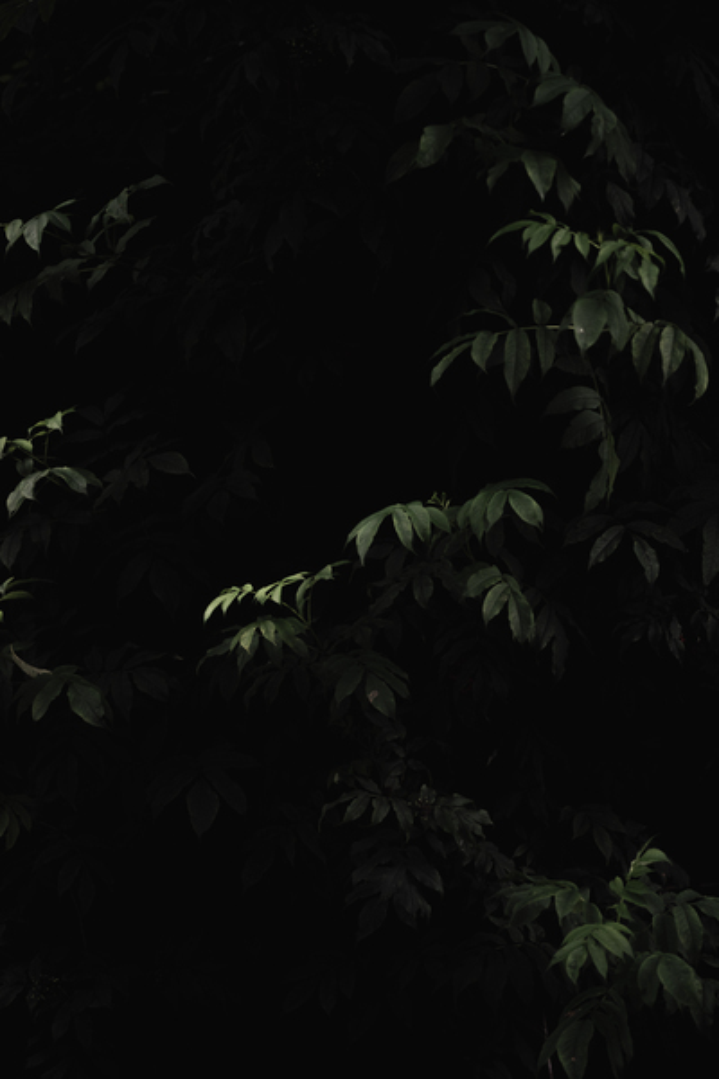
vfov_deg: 20.4
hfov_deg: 13.7
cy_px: 540
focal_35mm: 100
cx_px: 360
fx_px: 2996
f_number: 2.8
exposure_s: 1/5000
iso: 800
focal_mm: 100
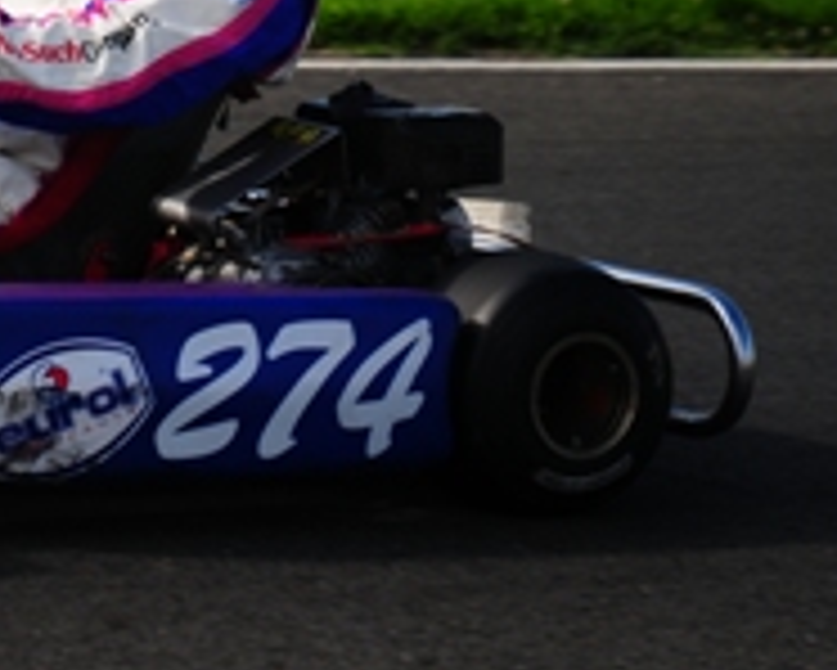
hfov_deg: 7.3
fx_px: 6543
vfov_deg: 5.9
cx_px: -50
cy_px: 81
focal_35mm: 264
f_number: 4.5
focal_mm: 70
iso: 200
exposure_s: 1/1250
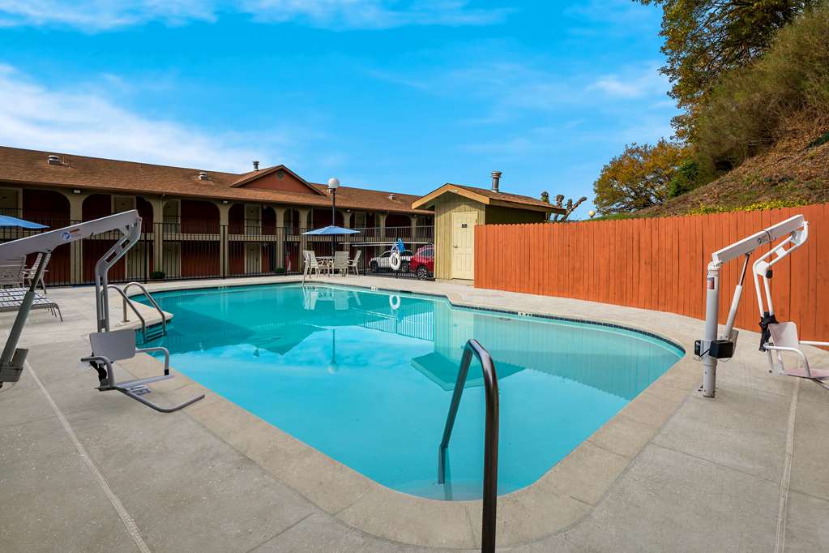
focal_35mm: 17
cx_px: 414
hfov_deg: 93.3
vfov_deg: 70.4
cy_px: 276
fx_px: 391
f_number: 8
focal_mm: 17
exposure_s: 1/250
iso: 200
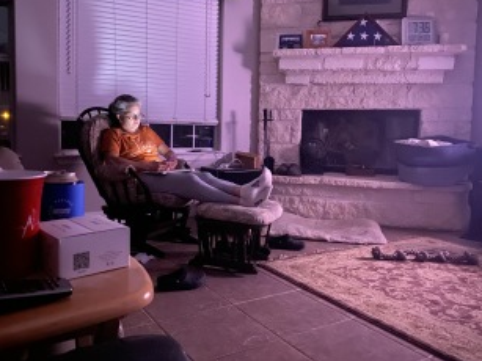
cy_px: 154
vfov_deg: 45.3
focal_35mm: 31
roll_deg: -1.6
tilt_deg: -3.4
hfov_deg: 58.4
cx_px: 234
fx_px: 431
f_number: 1.8
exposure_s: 1/2
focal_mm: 4.25
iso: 2000
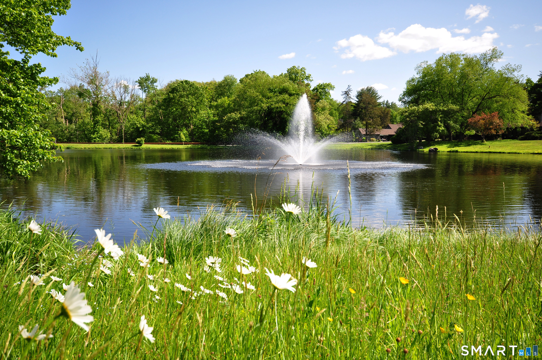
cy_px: 180
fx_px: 451
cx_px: 271
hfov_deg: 62.0
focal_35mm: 30
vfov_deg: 43.5
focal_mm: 20
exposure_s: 1/250
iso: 250
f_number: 8
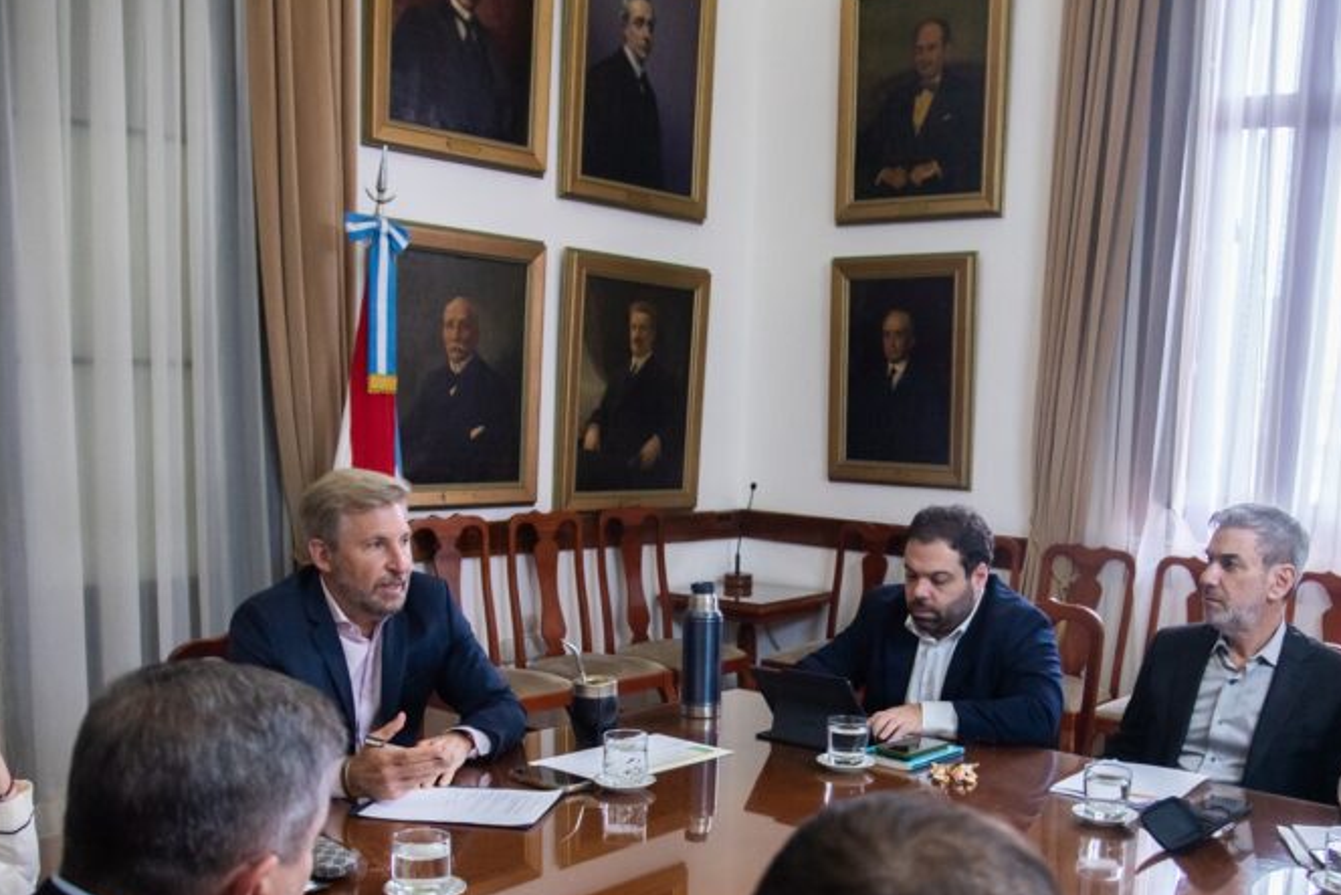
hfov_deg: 51.7
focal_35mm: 37
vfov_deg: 35.4
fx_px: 1378
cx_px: 769
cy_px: 633
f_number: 4
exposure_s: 1/250
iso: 1600
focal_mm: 24
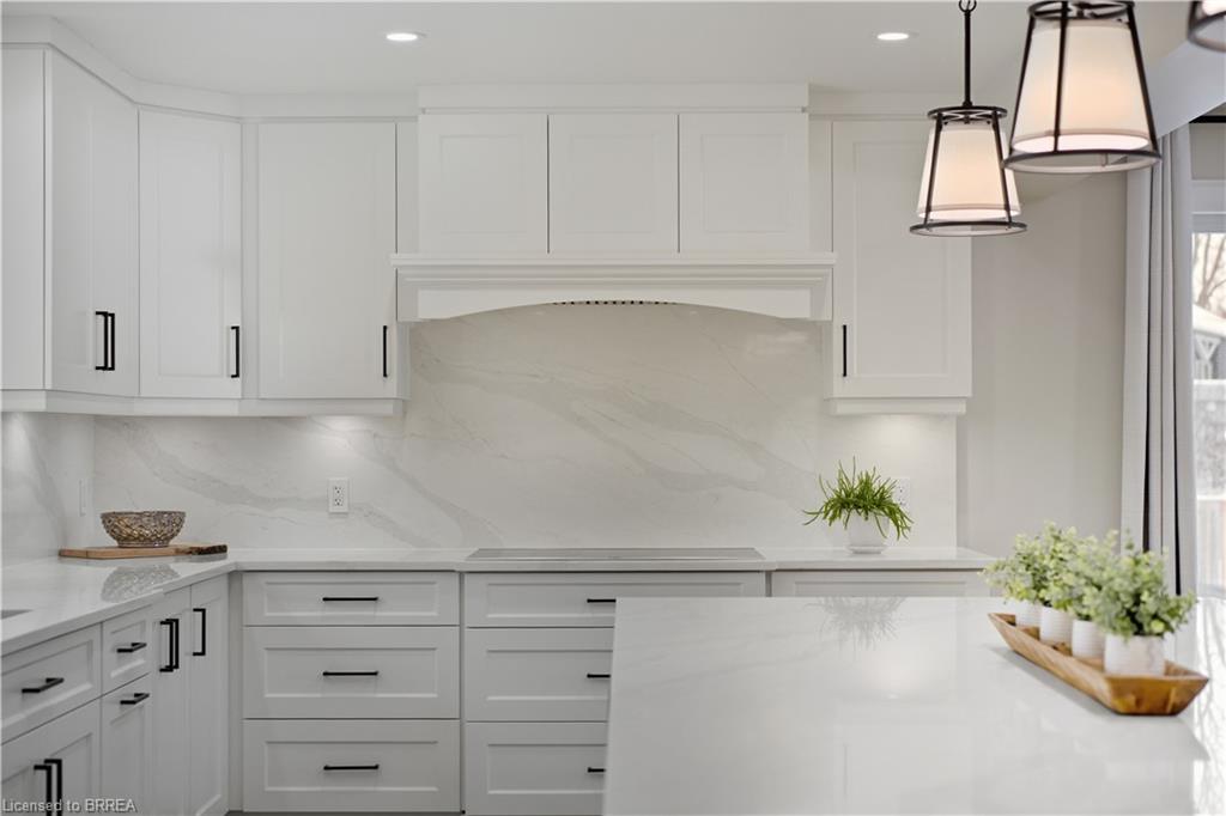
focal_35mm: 55
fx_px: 1872
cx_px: 613
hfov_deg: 36.3
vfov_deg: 24.6
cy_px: 408
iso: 400
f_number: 3.5
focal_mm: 55
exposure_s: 1/320
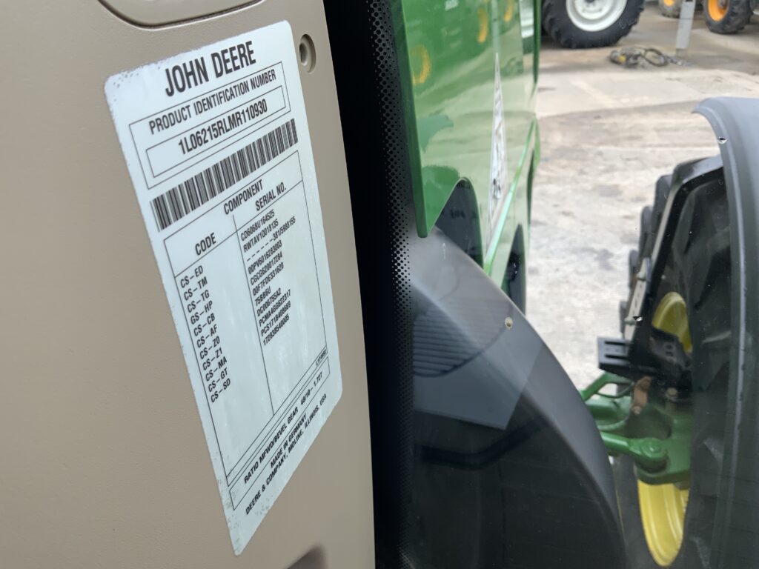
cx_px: 380
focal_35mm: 29
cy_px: 284
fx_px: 636
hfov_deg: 61.7
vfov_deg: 48.2
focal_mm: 3
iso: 16
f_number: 1.8
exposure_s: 1/215
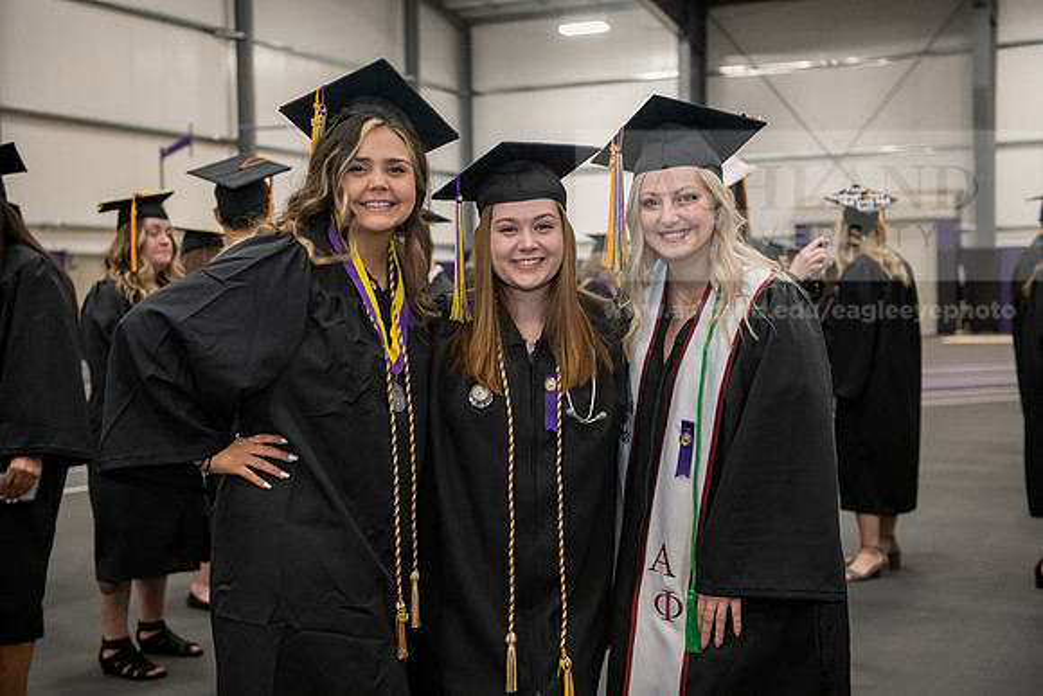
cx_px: 522
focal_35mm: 50
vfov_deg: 27.0
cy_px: 348
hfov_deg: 39.6
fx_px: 1449
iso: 2500
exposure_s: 1/160
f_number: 3.5
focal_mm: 50
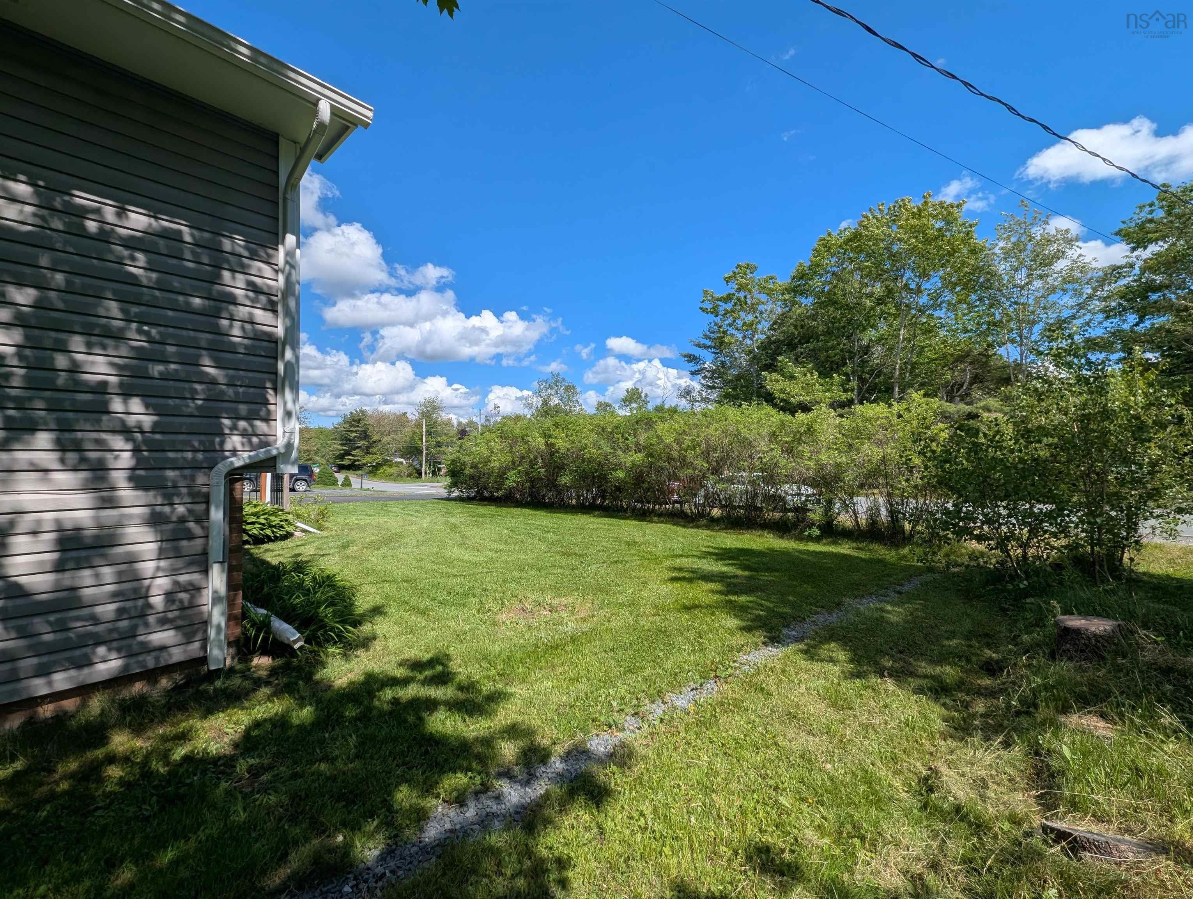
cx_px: 596
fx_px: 449
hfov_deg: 106.1
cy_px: 450
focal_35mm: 13
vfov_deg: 90.1
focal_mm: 1.95
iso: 47
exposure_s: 1/1751
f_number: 2.2
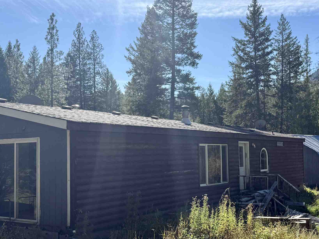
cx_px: 209
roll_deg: +1.7
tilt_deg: +3.1
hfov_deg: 41.6
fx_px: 415
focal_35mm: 45
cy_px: 140
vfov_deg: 32.1
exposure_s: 1/5319
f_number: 1.78
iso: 80
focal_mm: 6.76
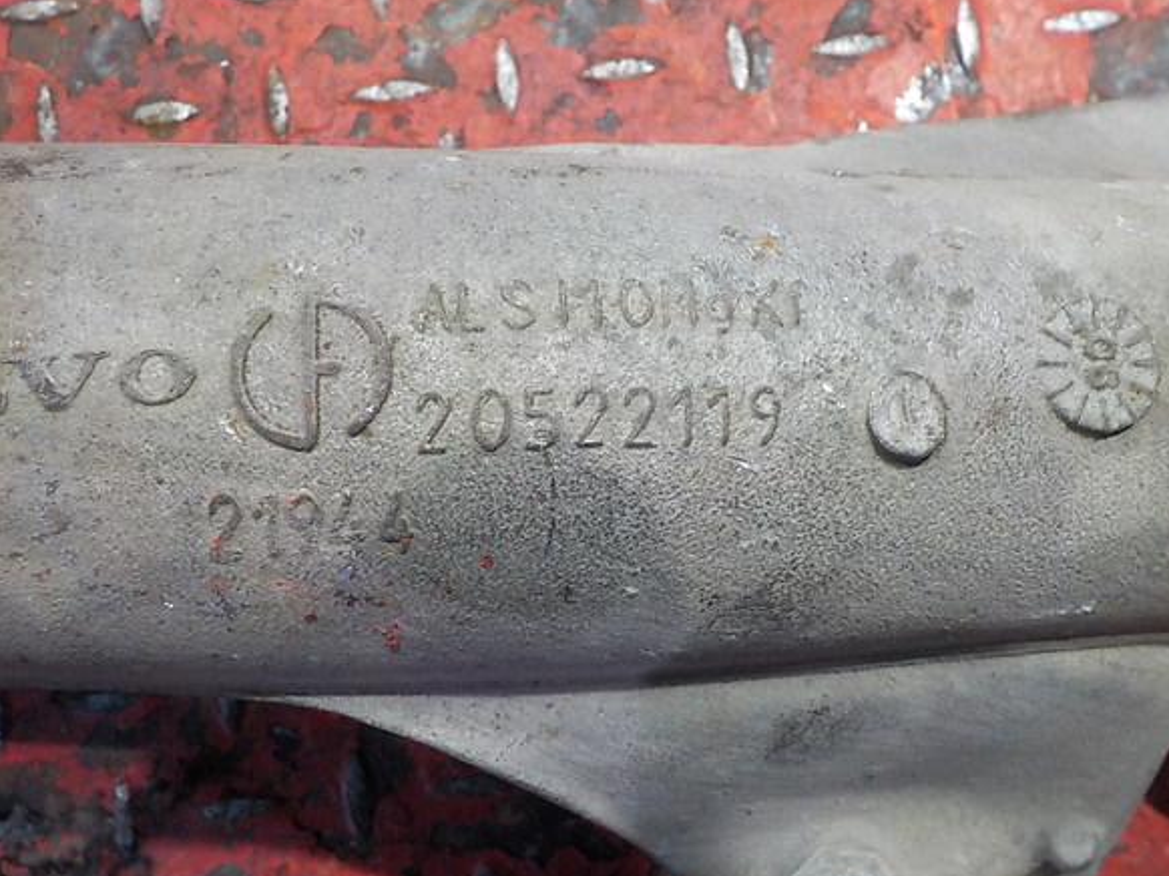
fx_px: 1114
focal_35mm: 33
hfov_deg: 55.3
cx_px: 639
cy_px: 472
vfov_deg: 42.9
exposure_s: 1/20
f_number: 3.3
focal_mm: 4.1
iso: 400
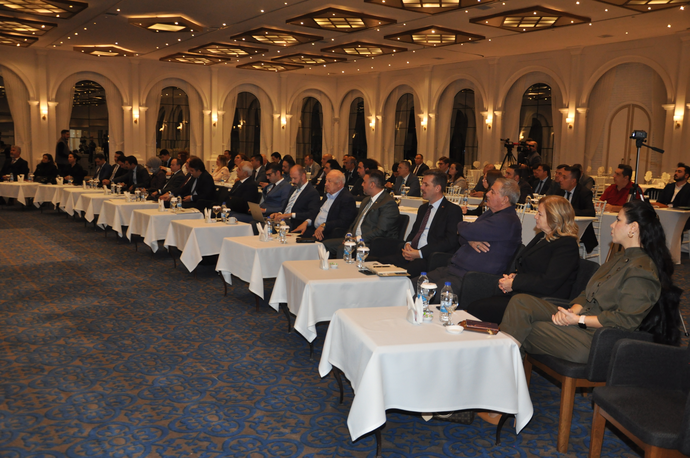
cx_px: 345
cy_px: 229
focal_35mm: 33
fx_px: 632
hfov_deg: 57.3
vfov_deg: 39.9
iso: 800
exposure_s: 1/60
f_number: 4
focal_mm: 22
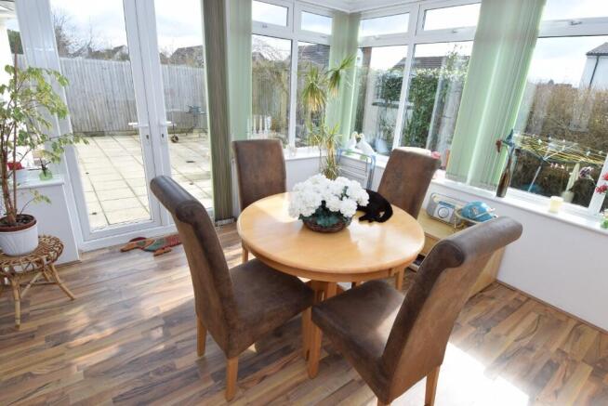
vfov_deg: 67.5
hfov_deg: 90.0
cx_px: 304
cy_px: 203
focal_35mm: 18
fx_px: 304
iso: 320
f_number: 8
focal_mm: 12
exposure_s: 1/250
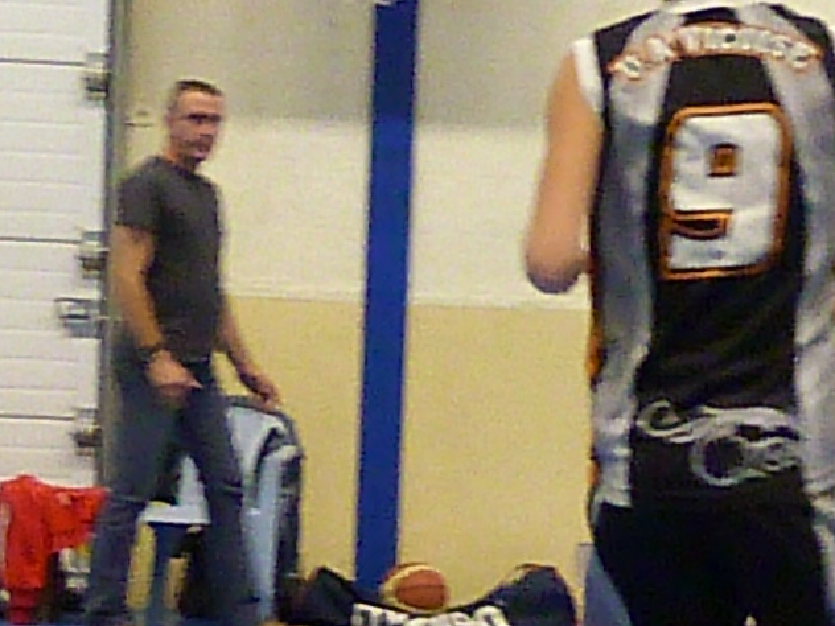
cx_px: 968
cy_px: 638
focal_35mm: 214
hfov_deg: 9.1
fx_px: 5162
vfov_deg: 6.9
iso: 1600
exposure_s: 1/60
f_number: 3.3
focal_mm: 11.8
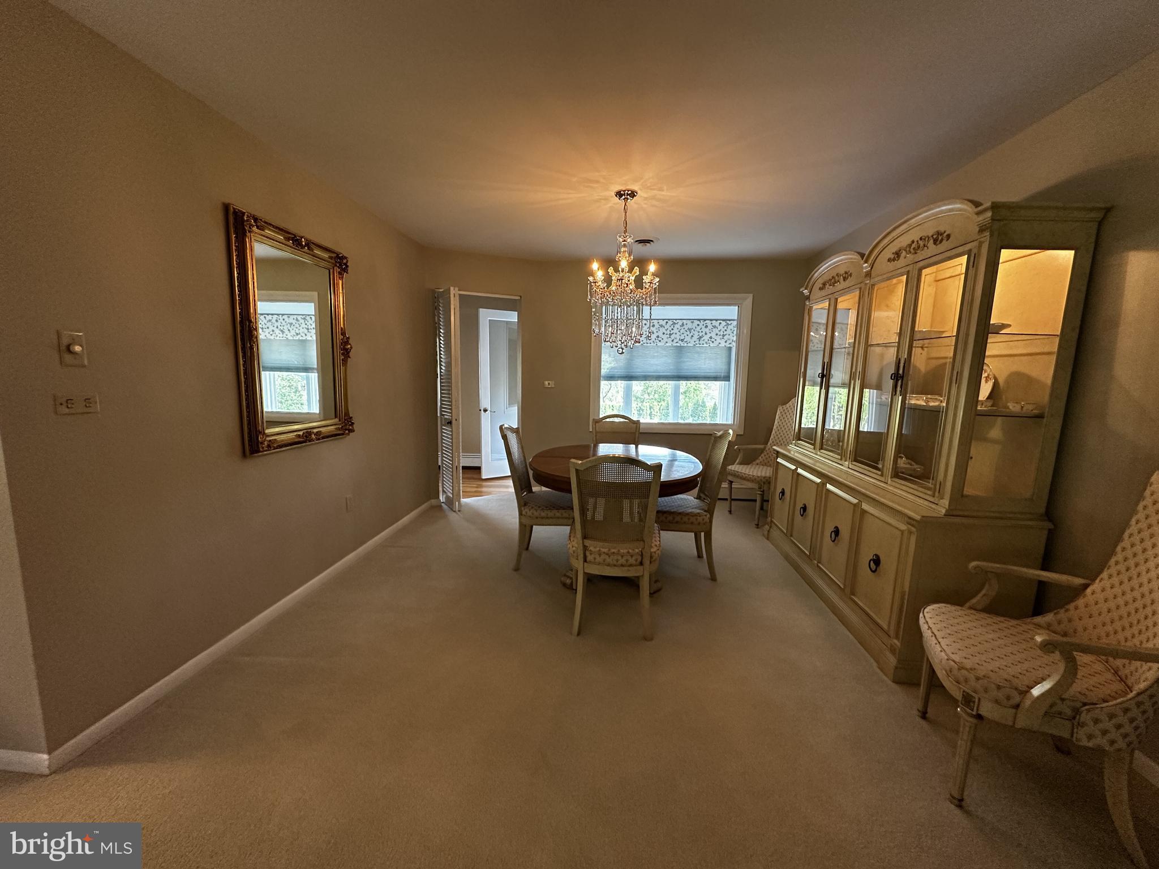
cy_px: 434
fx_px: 469
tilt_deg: -6.5
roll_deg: -1.3
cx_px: 580
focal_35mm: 14
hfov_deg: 102.1
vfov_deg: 85.7
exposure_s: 1/60
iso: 400
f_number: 2.2
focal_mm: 2.22
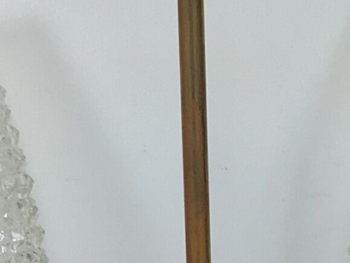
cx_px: 193
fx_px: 2042
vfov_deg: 7.1
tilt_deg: -25.9
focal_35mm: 202
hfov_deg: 9.8
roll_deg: +1.7
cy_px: 476
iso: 25
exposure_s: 1/33
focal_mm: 4.15
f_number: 2.2
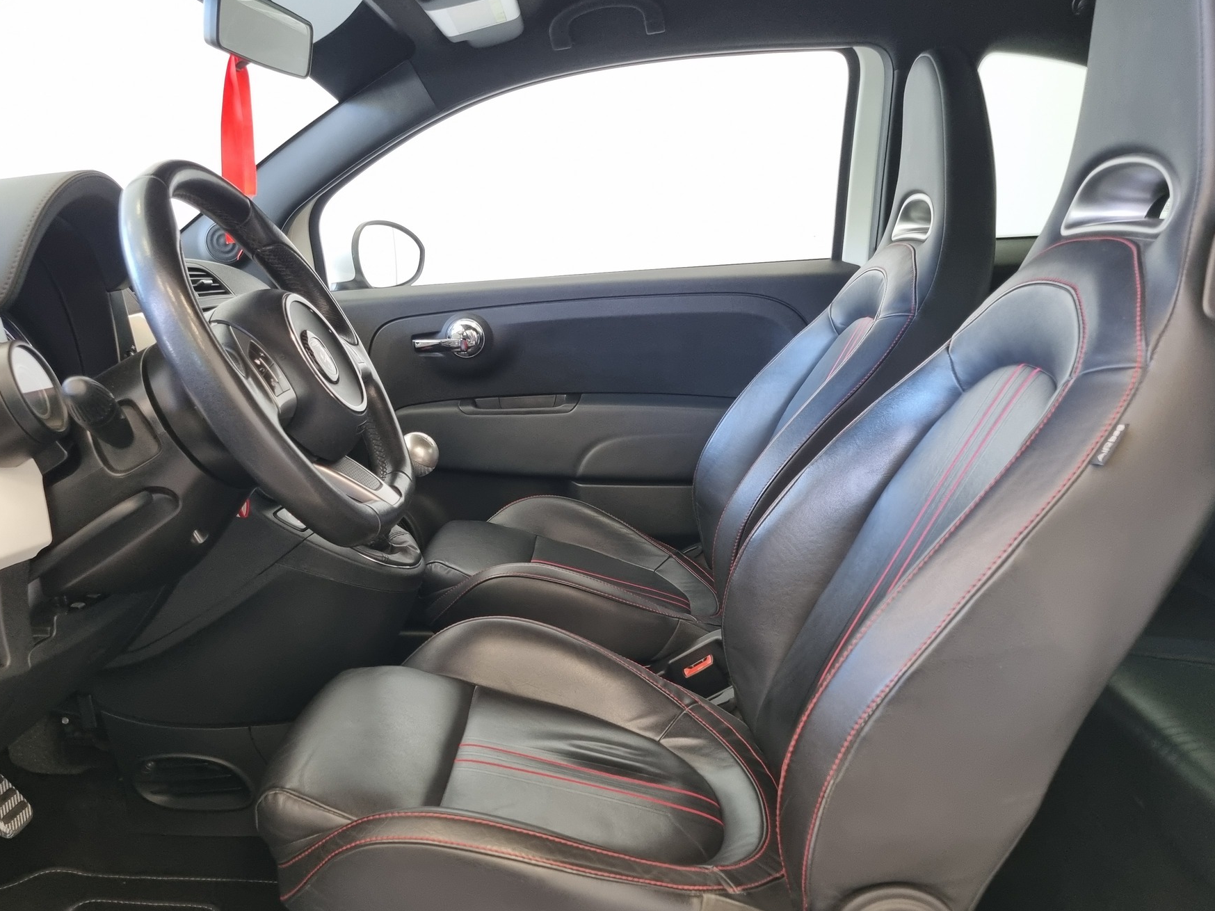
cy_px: 507
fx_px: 1053
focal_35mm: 30
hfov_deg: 59.8
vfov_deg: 46.7
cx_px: 547
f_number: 1.8
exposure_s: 1/50
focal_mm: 5.4
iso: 250
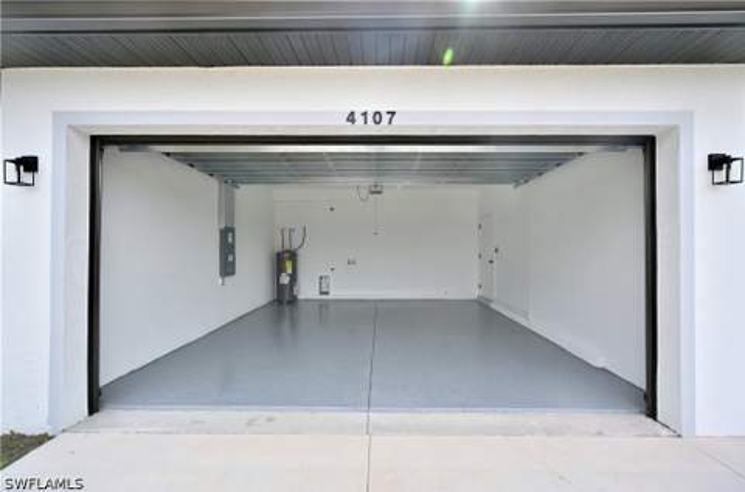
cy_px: 246
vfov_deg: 80.8
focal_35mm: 14
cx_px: 372
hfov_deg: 104.4
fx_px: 289
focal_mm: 14
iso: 100
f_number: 6.3
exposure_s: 1/320
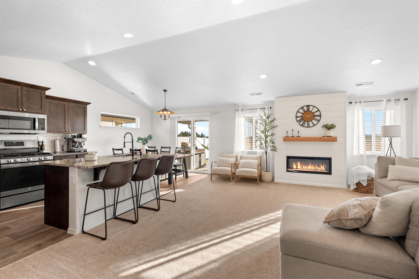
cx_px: 210
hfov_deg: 96.7
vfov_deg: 73.8
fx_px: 186
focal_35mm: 16
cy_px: 140
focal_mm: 16
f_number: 8
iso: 100
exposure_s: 1/2
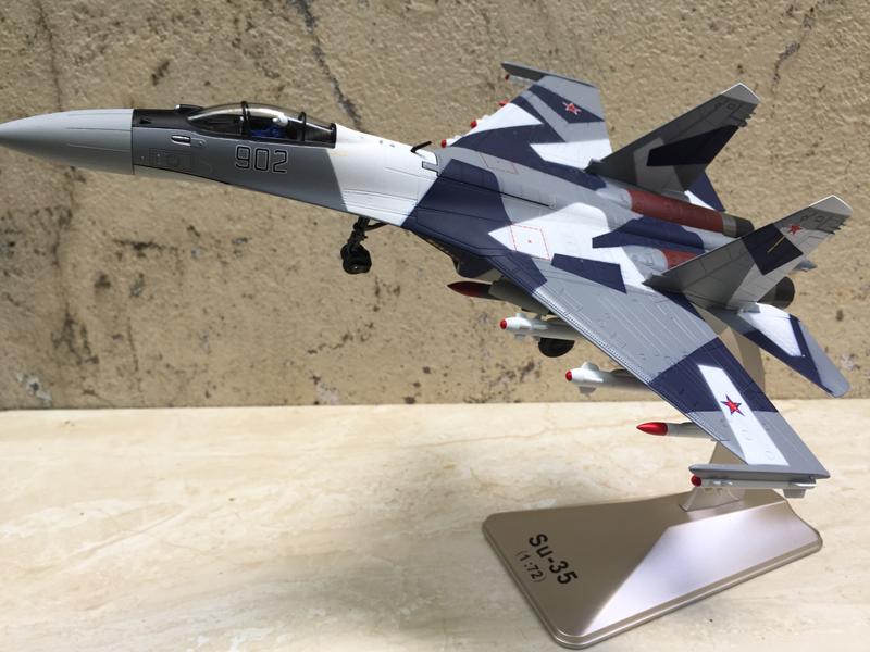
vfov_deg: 48.2
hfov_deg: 61.7
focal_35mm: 29
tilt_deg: -21.3
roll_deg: -0.5
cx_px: 435
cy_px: 326
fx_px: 729
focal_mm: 4.15
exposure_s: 1/50
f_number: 2.2
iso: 32
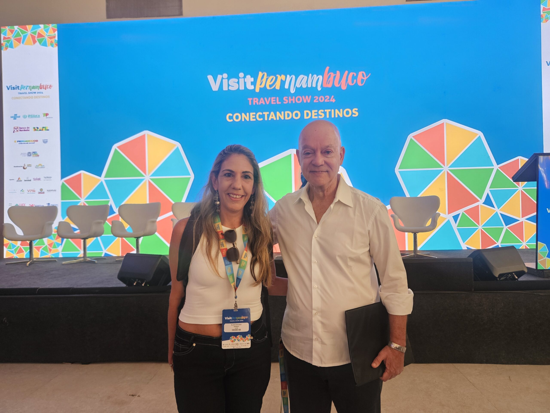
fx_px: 365
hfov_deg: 73.9
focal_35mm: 23
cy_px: 206
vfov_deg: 58.9
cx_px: 275
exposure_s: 1/62
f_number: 1.8
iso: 320
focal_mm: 5.4
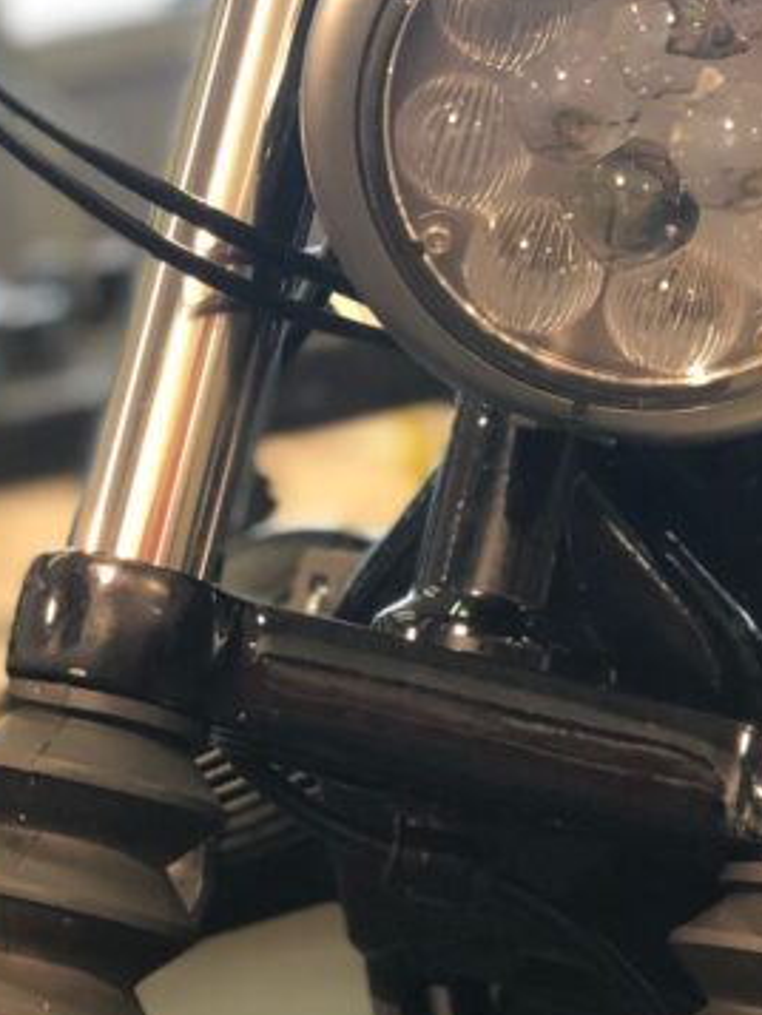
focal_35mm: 136
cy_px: 428
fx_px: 3989
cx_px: 591
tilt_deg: -10.0
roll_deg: +11.5
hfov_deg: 10.9
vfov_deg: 14.5
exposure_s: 1/40
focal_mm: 6
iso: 125
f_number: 2.4
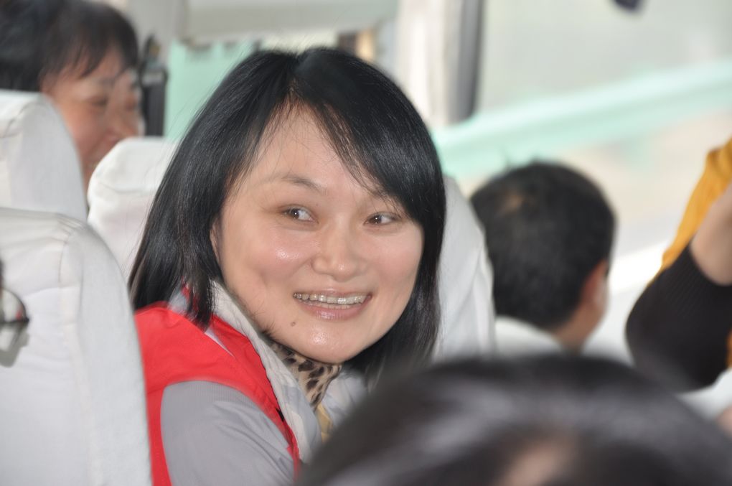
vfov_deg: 6.8
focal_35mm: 202
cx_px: 366
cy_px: 243
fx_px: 4112
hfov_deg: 10.2
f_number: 6
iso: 200
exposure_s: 1/30
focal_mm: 135
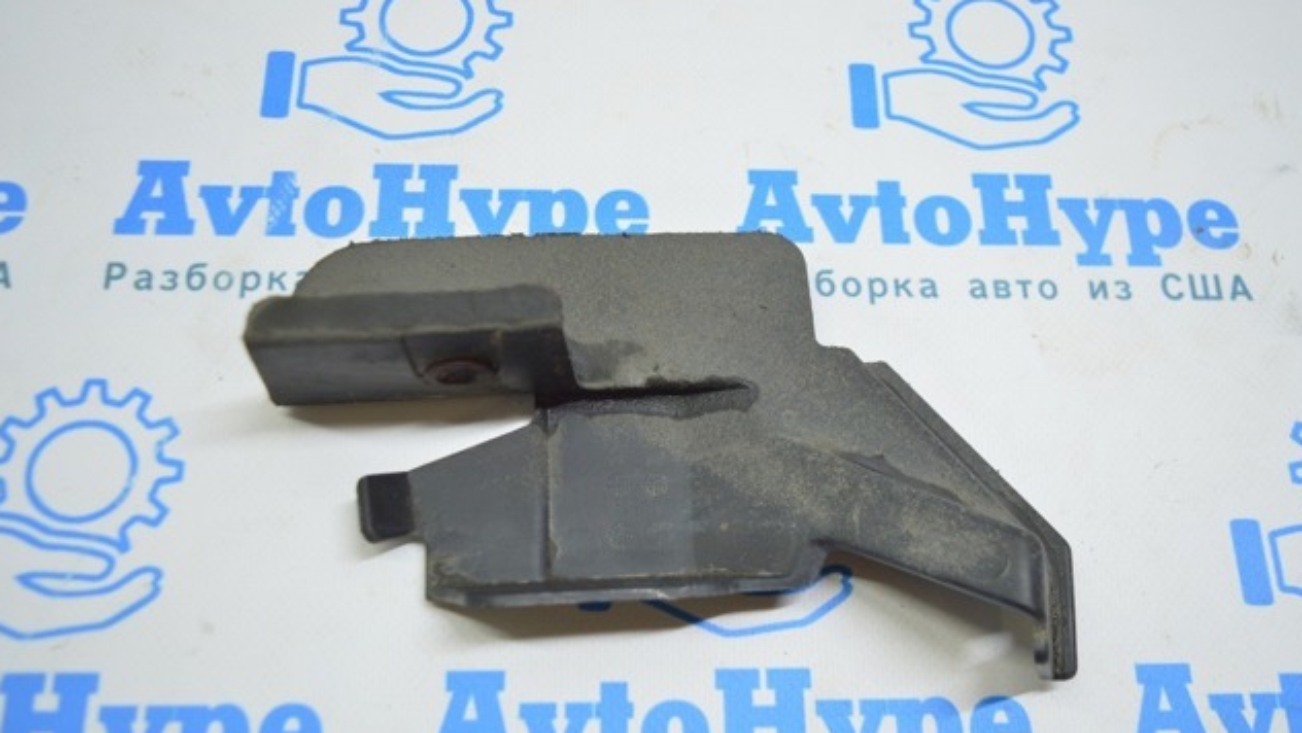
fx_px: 1262
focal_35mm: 37
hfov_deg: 54.6
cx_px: 653
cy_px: 417
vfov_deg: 32.4
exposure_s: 1/50
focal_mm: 23
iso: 400
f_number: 3.8
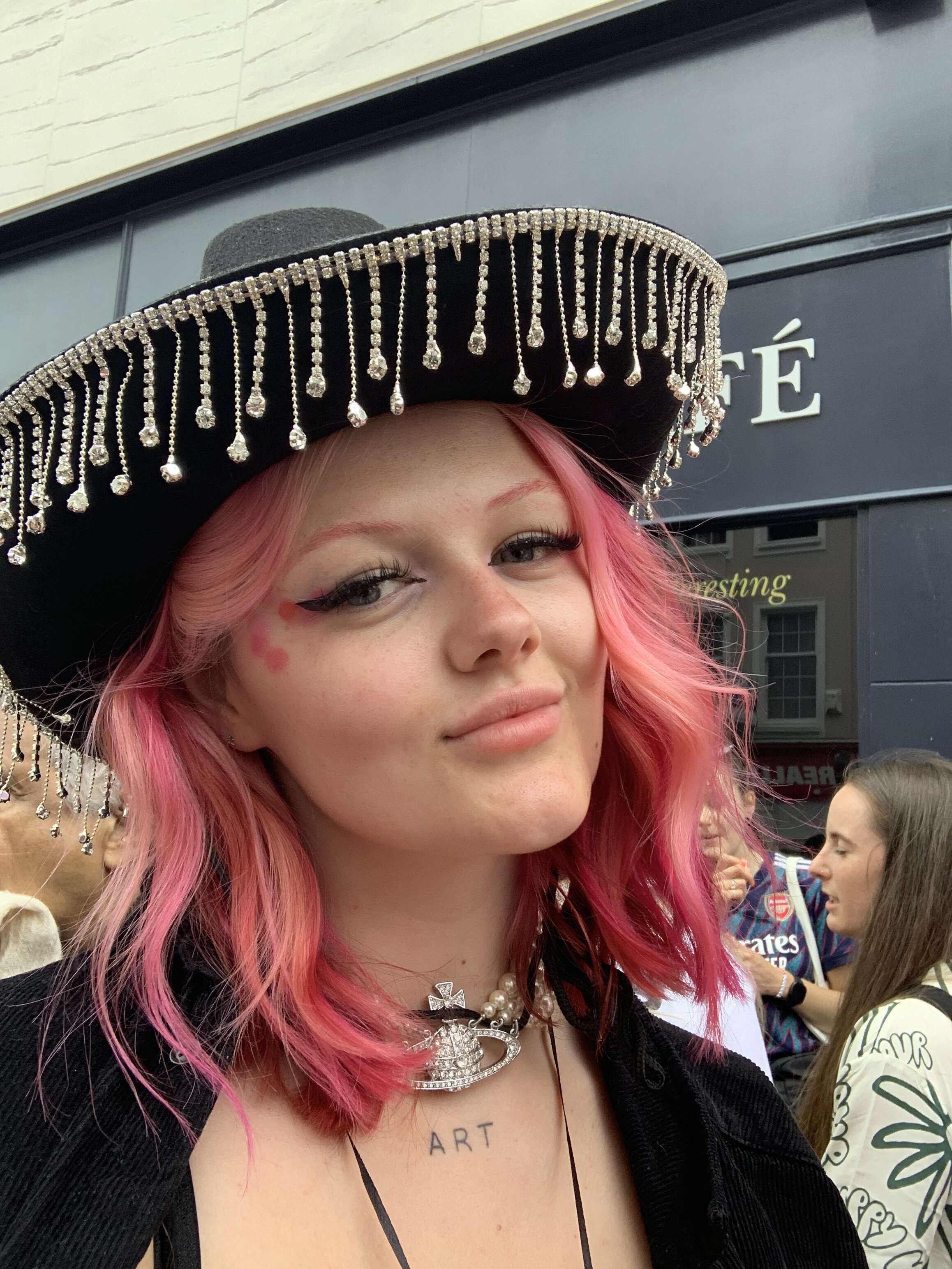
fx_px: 1173
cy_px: 634
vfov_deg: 56.8
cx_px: 476
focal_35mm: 32
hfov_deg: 44.2
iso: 25
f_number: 2.2
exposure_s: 1/121
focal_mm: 2.87
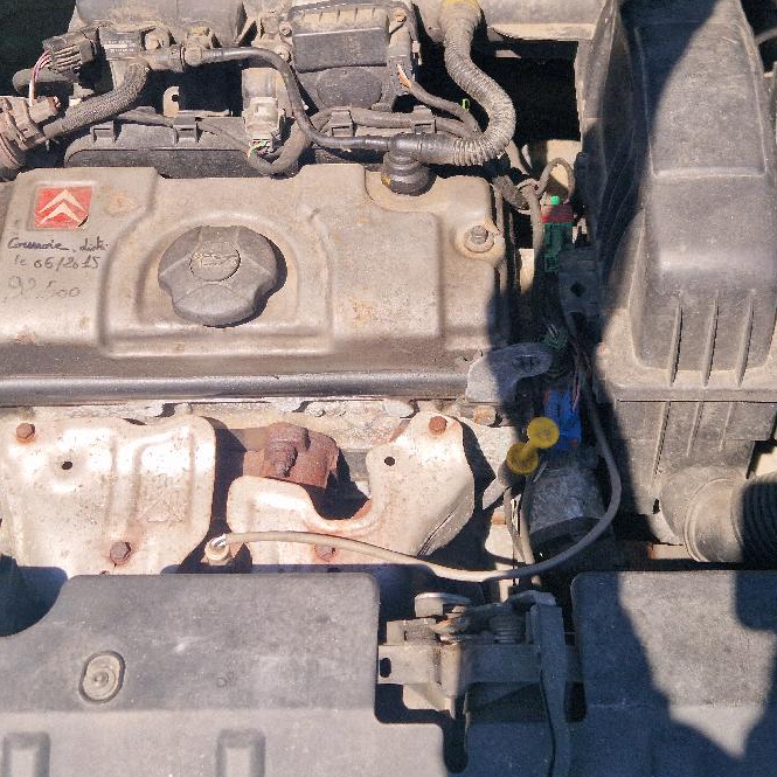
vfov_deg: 30.7
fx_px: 1397
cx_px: 432
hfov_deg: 31.1
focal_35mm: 55
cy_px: 227
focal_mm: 5.4
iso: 50
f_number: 1.8
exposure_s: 1/1111
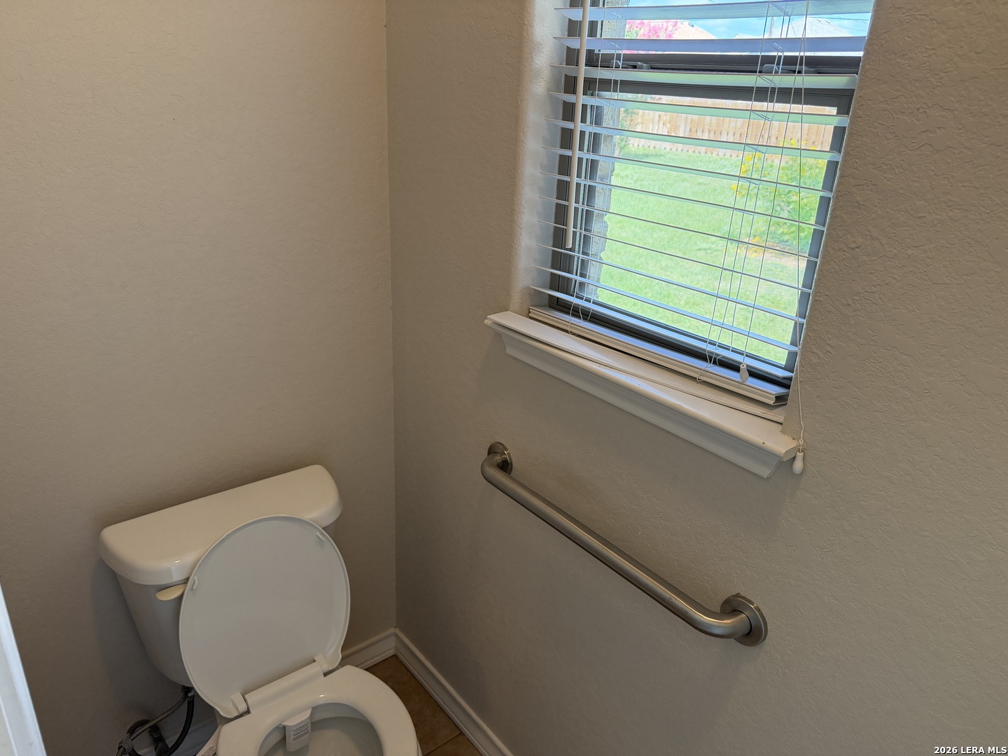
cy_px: 378
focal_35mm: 24
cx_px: 504
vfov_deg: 56.8
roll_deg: -2.4
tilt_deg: -23.9
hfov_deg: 71.6
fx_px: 699
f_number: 1.78
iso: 200
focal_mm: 6.76
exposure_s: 1/195
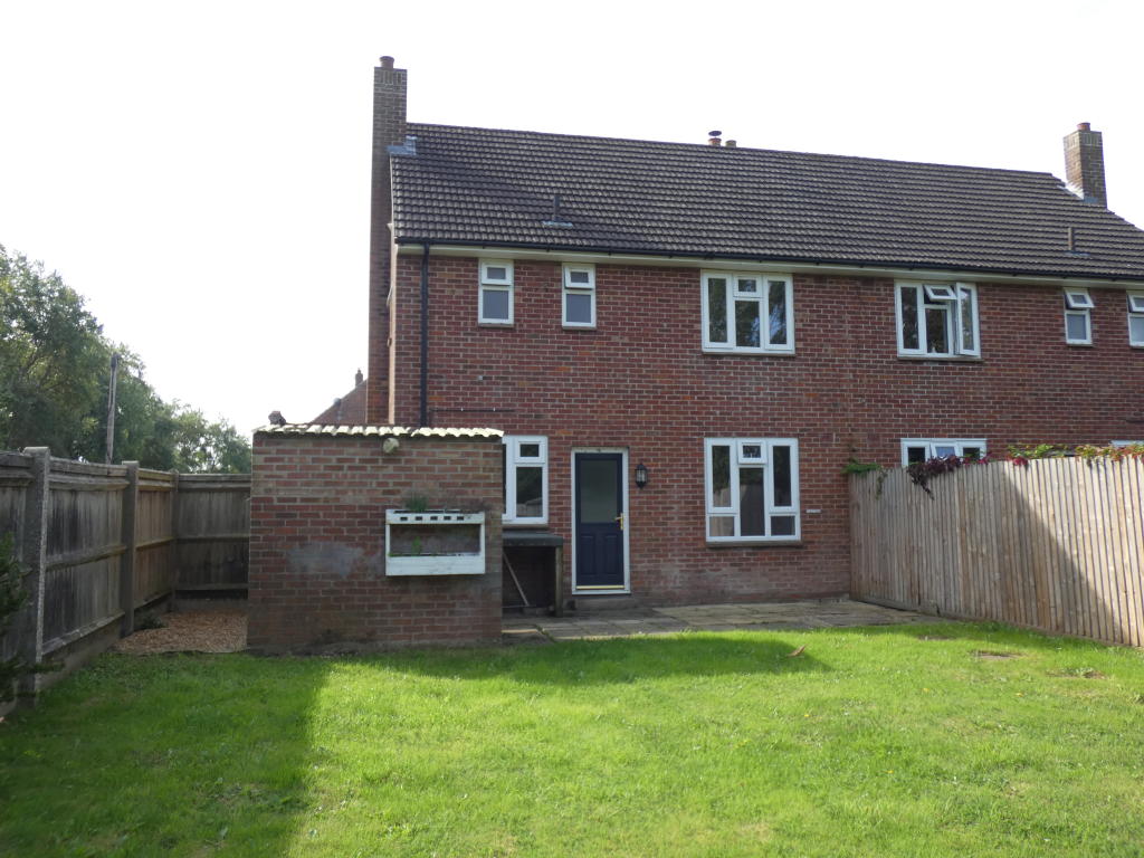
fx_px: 991
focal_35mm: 30
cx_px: 572
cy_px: 429
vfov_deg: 46.8
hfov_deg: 60.0
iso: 80
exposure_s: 1/320
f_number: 3.3
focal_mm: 5.3
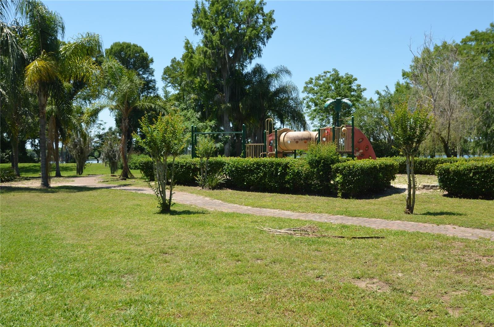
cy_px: 164
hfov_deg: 53.2
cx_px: 247
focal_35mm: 36
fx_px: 493
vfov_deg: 36.7
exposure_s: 1/250
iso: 140
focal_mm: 24
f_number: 8
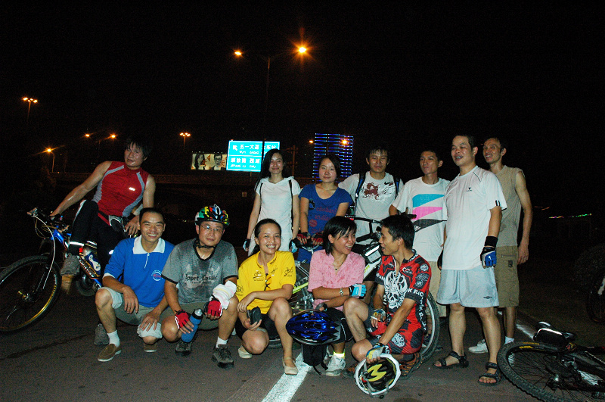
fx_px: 453
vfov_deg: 47.8
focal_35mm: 27
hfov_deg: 67.5
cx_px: 302
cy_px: 201
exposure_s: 1/60
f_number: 7.1
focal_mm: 18
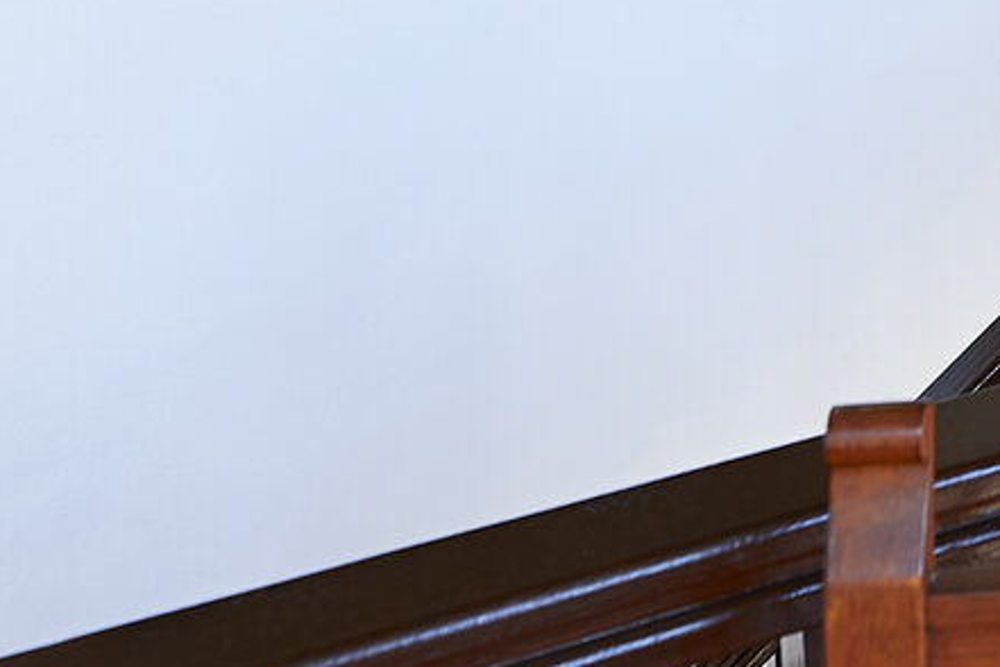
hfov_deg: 24.6
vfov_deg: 20.5
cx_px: 1465
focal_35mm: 65
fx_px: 1805
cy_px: 62
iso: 200
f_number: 4
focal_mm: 14
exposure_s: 1/125
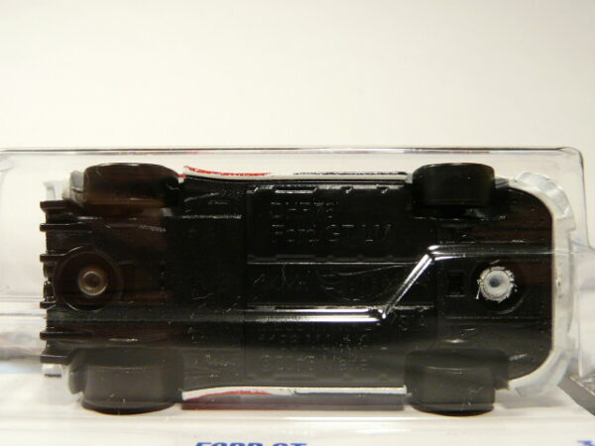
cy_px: 223
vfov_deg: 35.1
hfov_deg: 45.8
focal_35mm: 41
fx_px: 705
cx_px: 298
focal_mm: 4.6
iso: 100
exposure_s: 1/60
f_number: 2.8
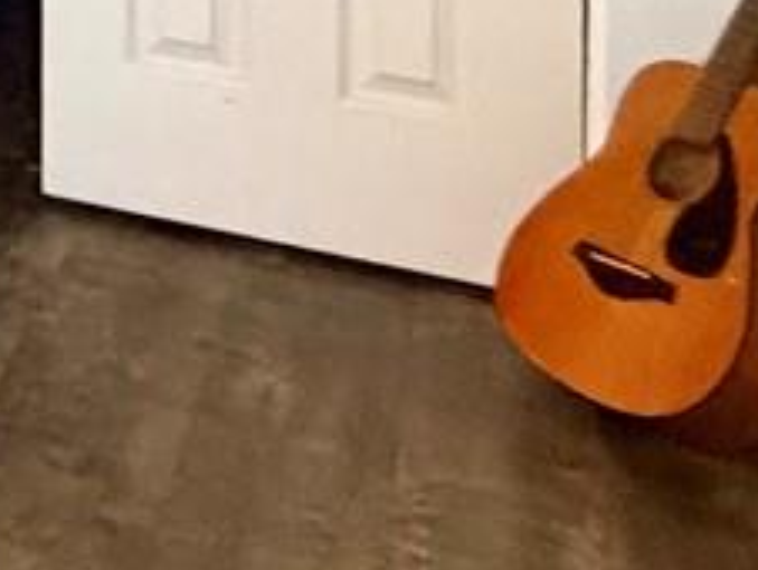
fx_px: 2170
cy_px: -634
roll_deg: -0.4
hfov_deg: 14.5
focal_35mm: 99
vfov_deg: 12.7
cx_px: -956
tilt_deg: +1.4
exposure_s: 1/60
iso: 800
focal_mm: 2.22
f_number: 2.2
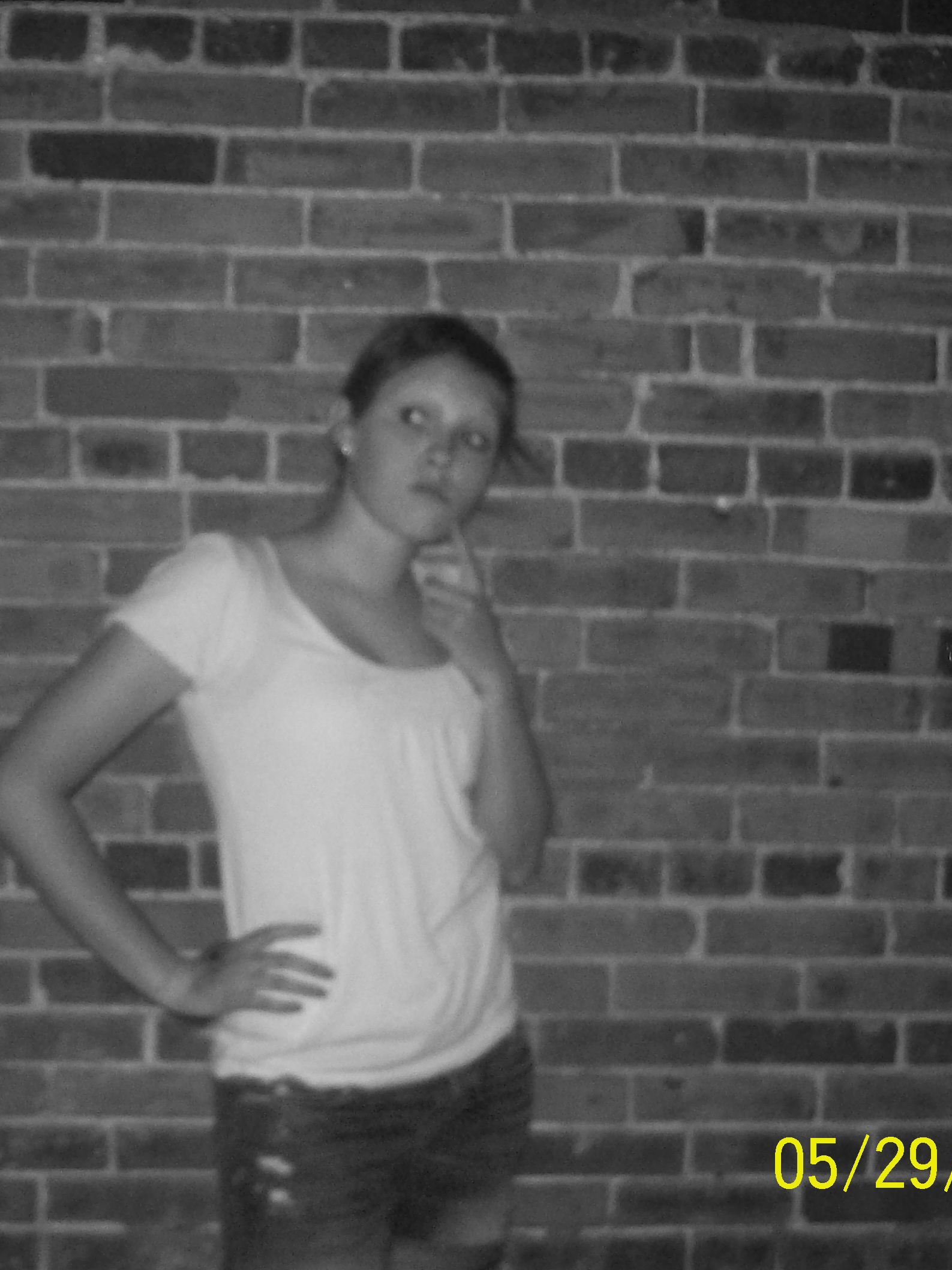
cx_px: 283
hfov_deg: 27.8
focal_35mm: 52
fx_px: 1907
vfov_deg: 36.8
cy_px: 642
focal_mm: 6
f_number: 2.7
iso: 200
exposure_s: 1/64
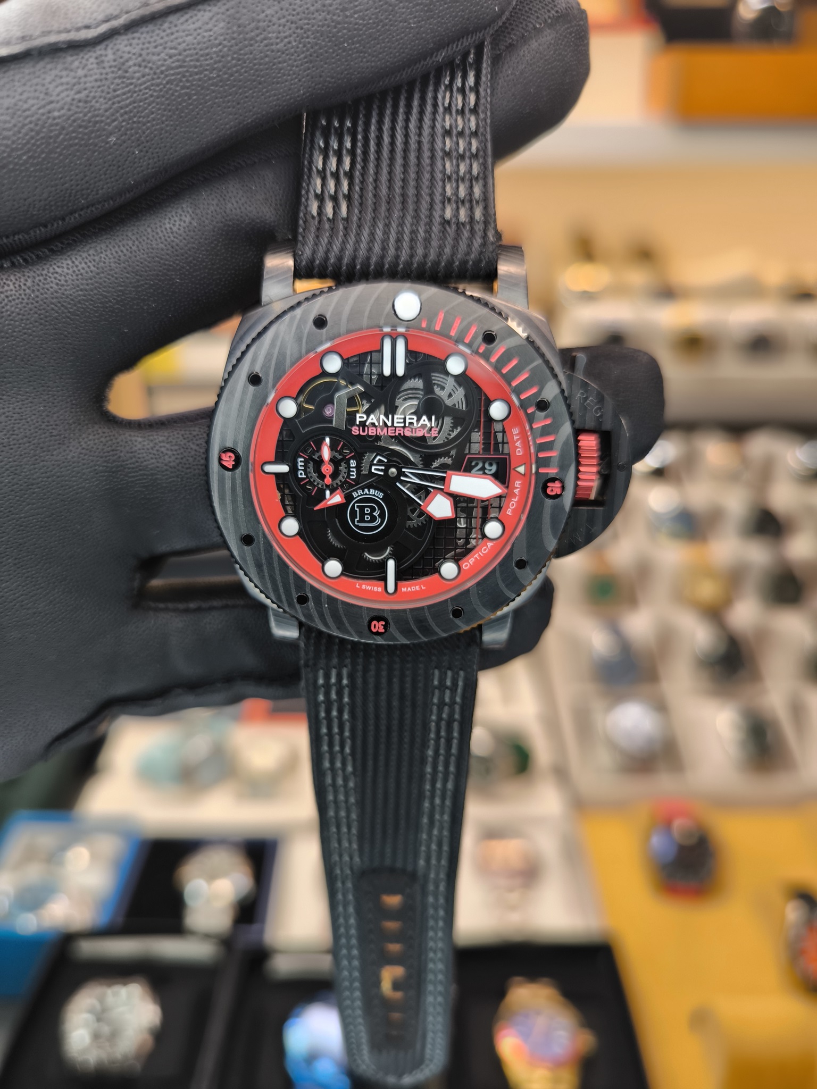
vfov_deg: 71.6
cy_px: 544
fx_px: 755
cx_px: 408
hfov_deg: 56.8
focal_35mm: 24
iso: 100
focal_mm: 6.92
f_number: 1.9
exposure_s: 1/115
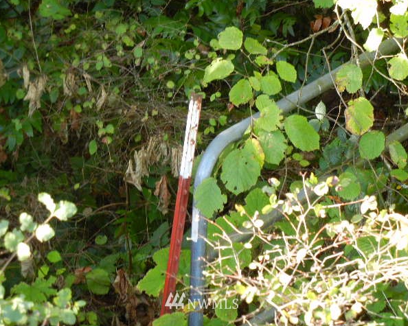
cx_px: 203
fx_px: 1473
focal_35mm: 122
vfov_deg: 12.6
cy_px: 162
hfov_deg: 15.8
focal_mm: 20.9
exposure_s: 1/41
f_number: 4.6
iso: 160
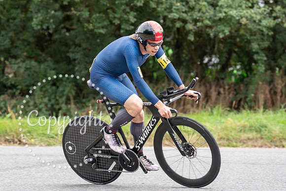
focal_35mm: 161
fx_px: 1282
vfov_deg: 8.5
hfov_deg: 12.7
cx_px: 97
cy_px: 65
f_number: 4
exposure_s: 1/1000
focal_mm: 122
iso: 1000
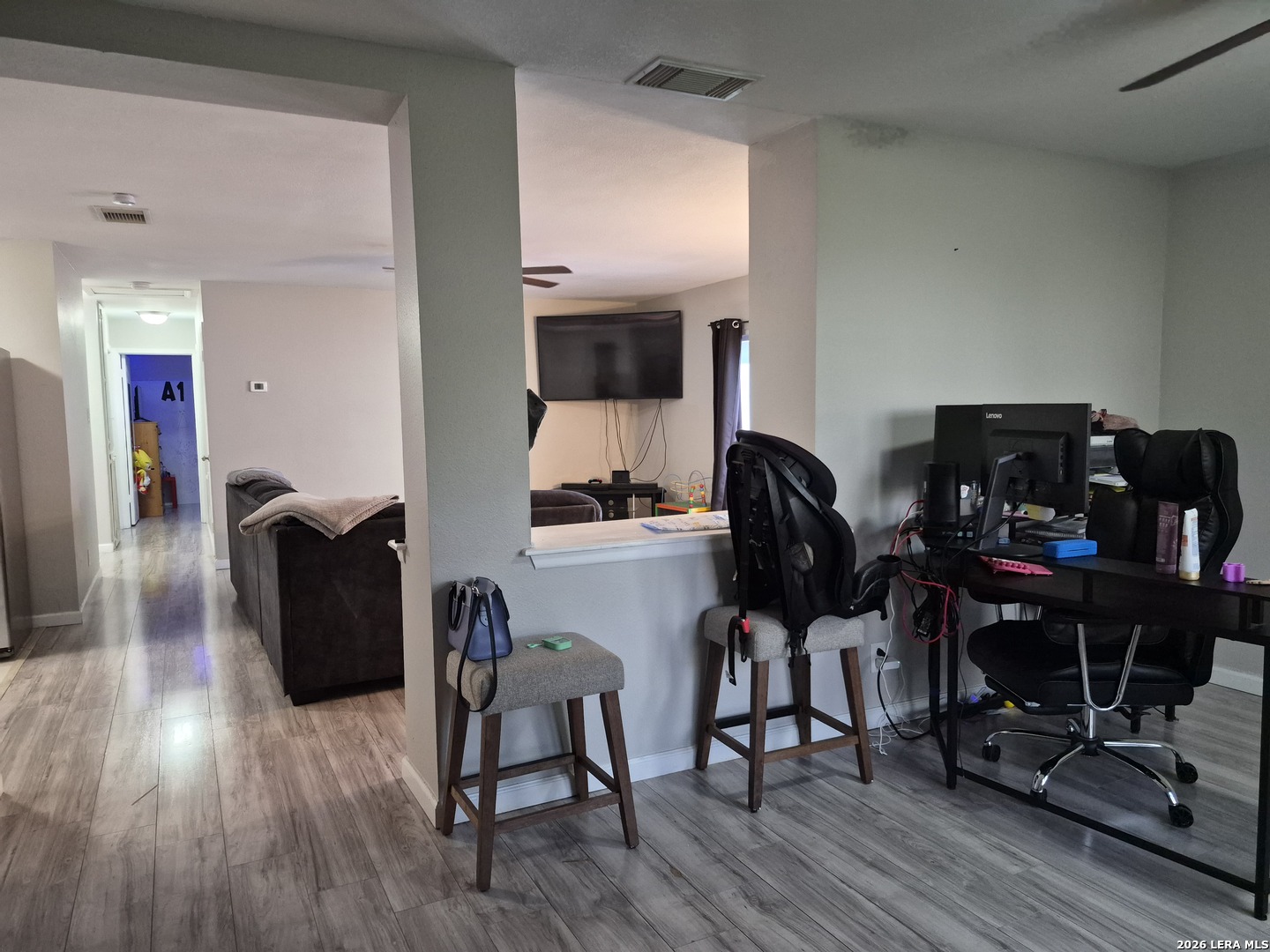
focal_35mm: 23
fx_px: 844
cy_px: 476
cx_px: 635
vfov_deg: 58.9
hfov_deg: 73.9
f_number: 1.8
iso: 1000
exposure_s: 1/120
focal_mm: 5.4
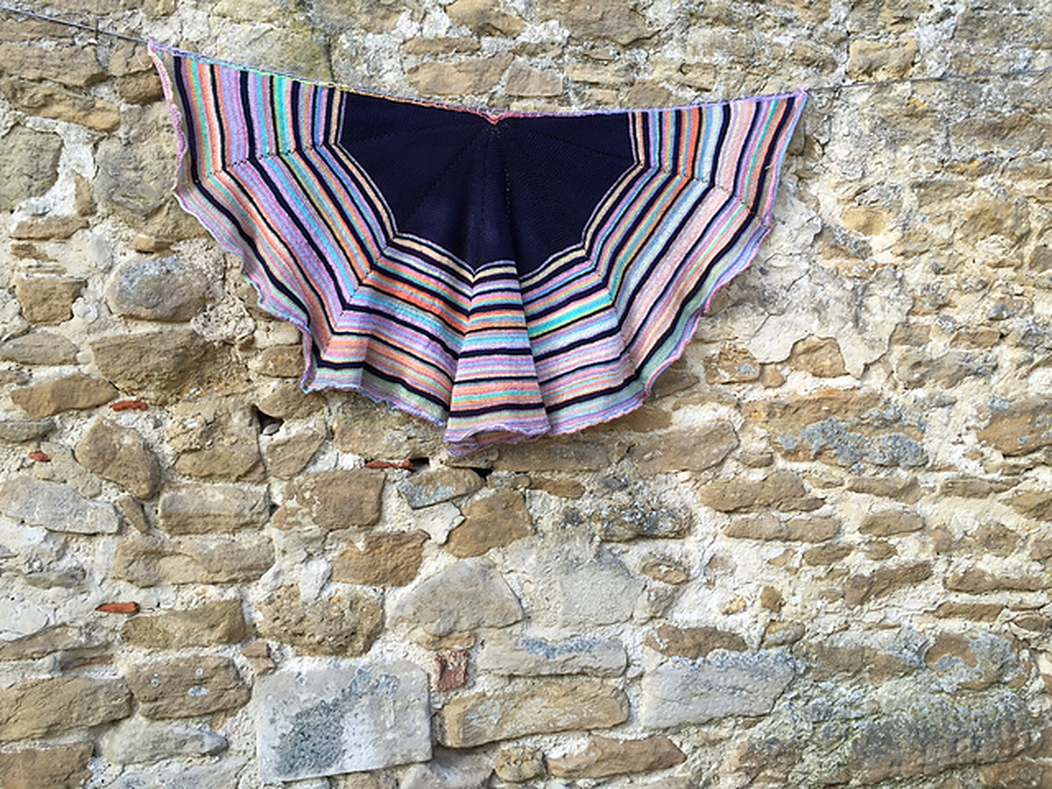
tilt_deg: -5.1
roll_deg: +0.0
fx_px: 881
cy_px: 394
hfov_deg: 61.7
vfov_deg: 48.2
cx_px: 526
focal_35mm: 29
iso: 32
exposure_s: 1/191
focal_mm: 4.15
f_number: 2.2
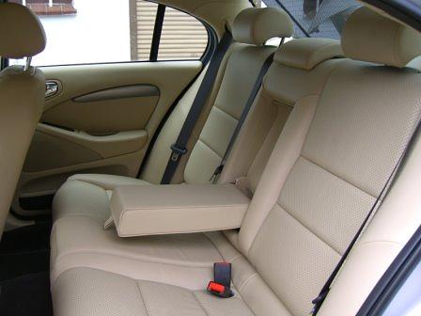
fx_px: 462
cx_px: 210
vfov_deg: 37.7
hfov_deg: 49.0
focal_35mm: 38
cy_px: 158
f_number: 2.8
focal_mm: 7.9
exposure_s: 1/80
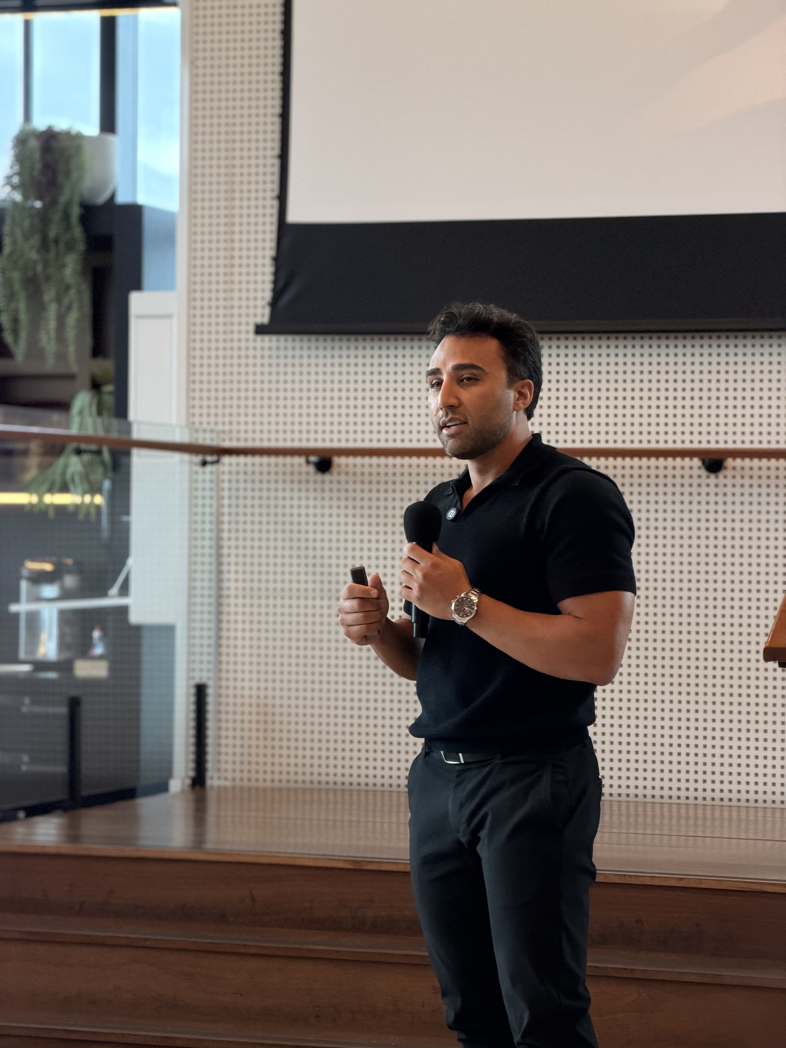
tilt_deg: -0.2
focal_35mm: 100
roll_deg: -1.3
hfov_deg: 14.8
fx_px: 3028
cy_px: 524
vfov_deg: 19.6
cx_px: 393
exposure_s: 1/120
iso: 250
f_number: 2.8
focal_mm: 16.89
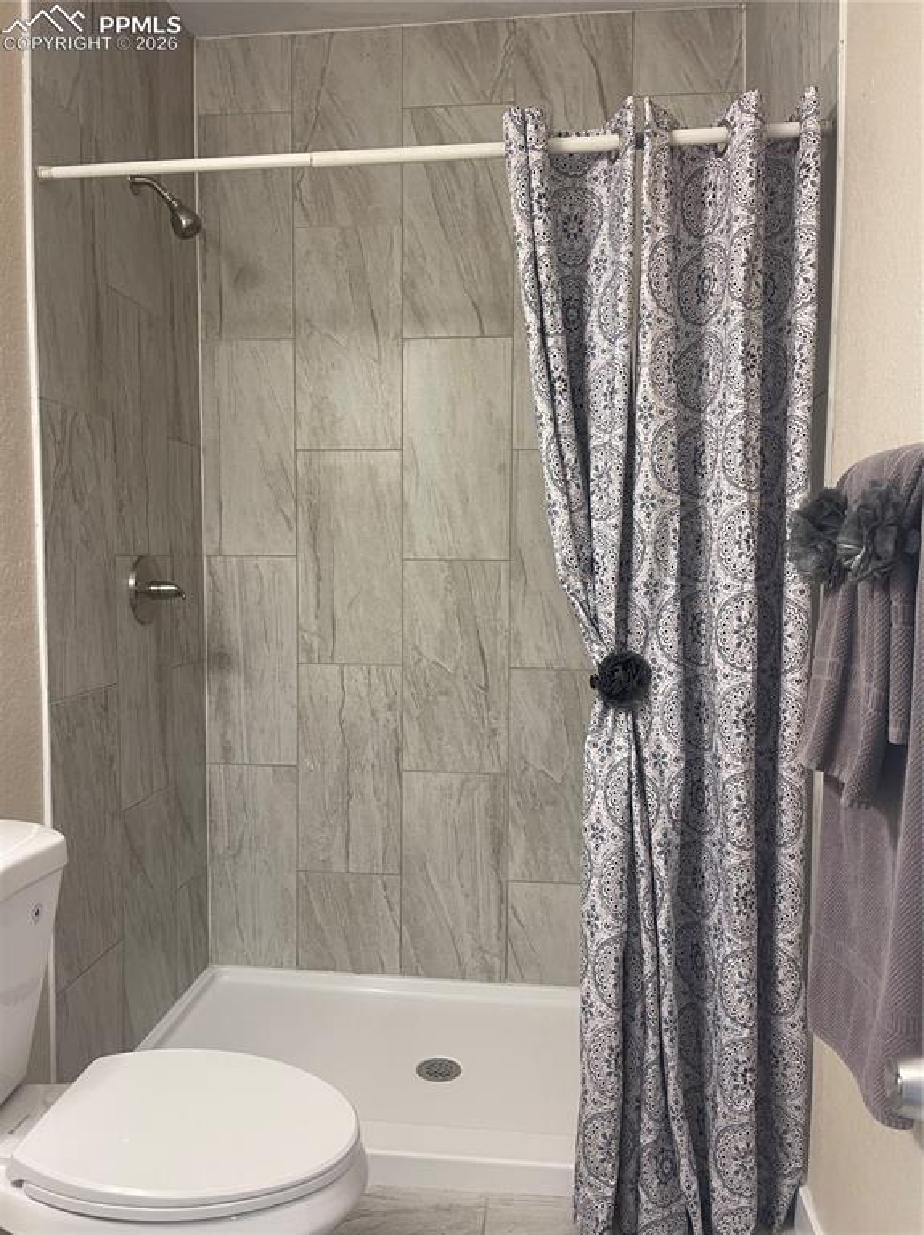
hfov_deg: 54.8
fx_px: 891
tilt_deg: -4.6
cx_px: 462
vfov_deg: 69.4
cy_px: 618
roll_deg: +0.2
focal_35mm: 25
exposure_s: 1/60
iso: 125
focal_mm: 5.1
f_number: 1.6
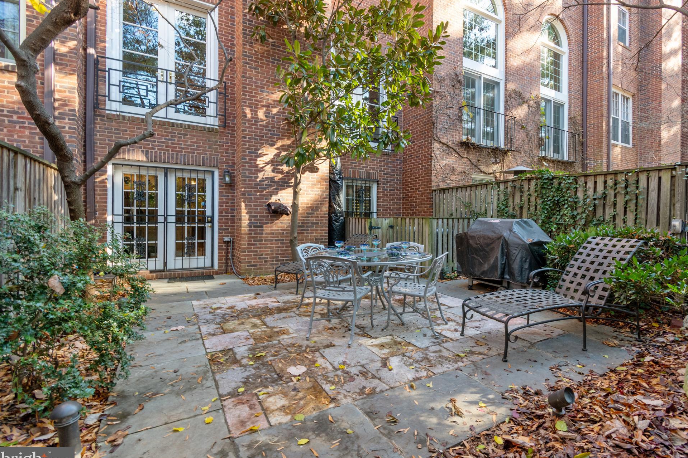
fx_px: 306
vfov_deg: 73.7
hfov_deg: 96.7
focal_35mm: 16
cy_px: 229
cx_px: 362
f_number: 10
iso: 200
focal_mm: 10
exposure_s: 1/13
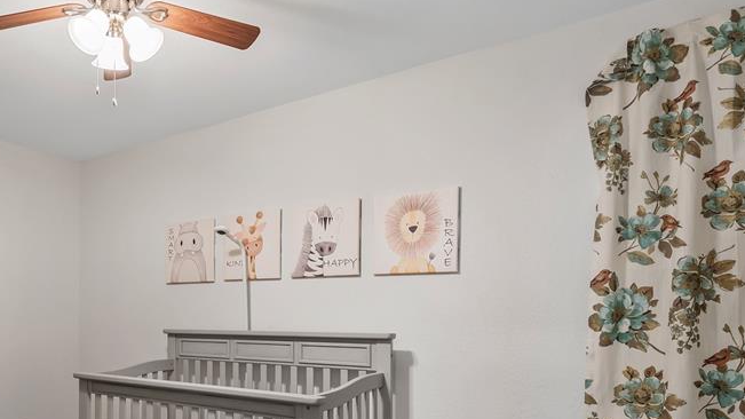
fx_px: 553
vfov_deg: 39.9
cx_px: 183
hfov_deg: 63.8
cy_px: 331
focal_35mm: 28
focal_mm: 17
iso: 800
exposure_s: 1/5
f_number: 8
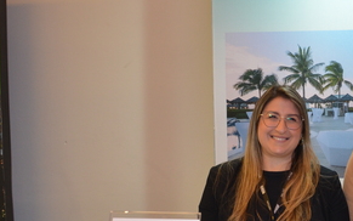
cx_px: 332
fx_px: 635
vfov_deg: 19.5
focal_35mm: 66
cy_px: 180
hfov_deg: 29.5
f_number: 3.5
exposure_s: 1/60
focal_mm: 18
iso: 450
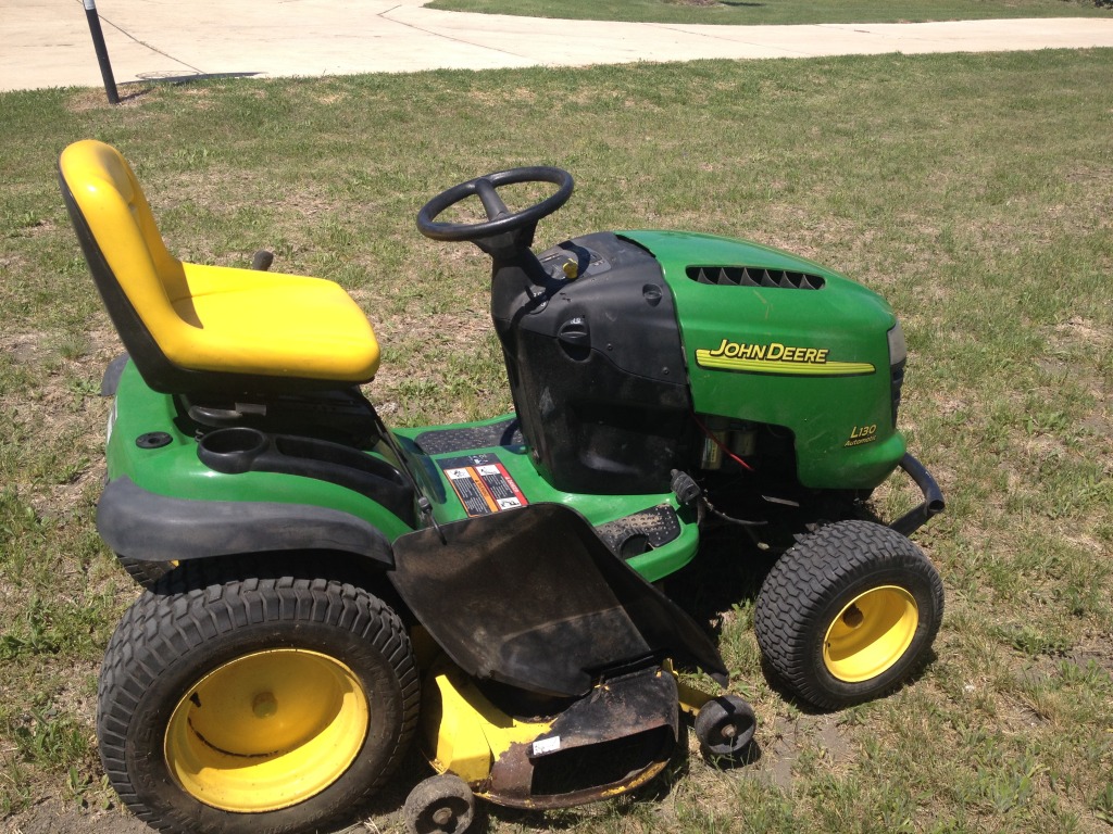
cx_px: 556
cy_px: 417
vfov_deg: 40.7
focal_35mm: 35
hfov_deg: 52.6
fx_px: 1125
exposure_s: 1/1534
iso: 50
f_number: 2.4
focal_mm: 4.28
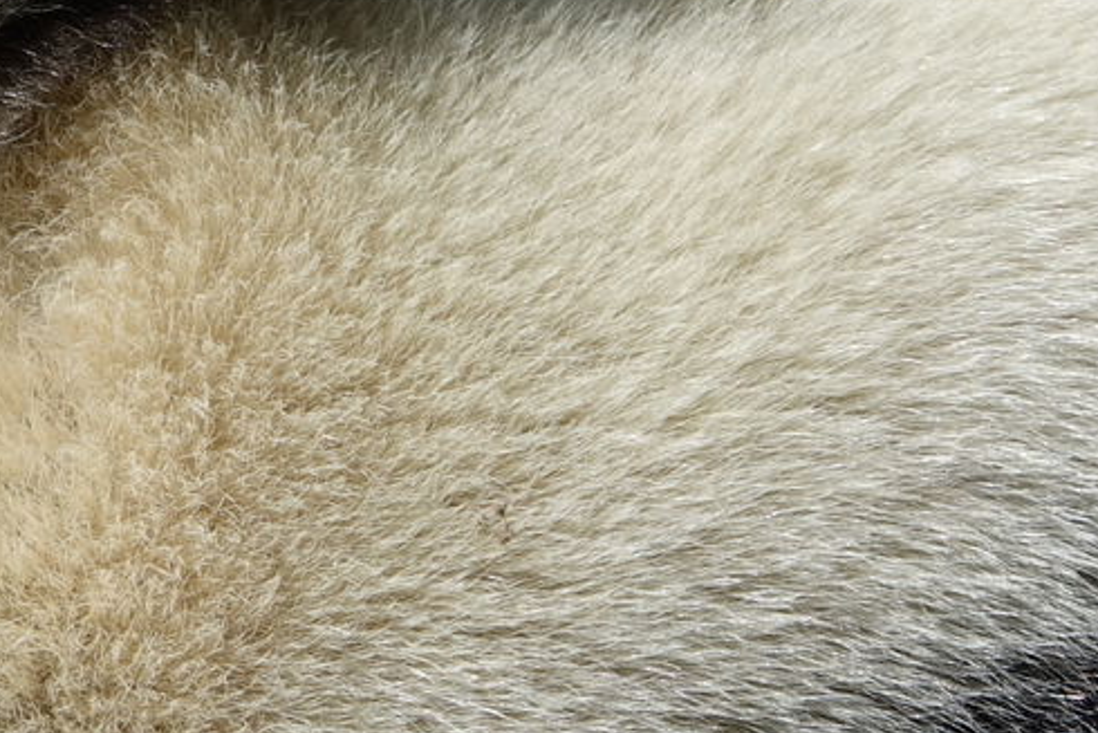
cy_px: 182
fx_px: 49208
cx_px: -695
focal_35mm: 1613
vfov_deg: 0.9
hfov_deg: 1.3
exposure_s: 1/1000
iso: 100
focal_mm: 151.11
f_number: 4
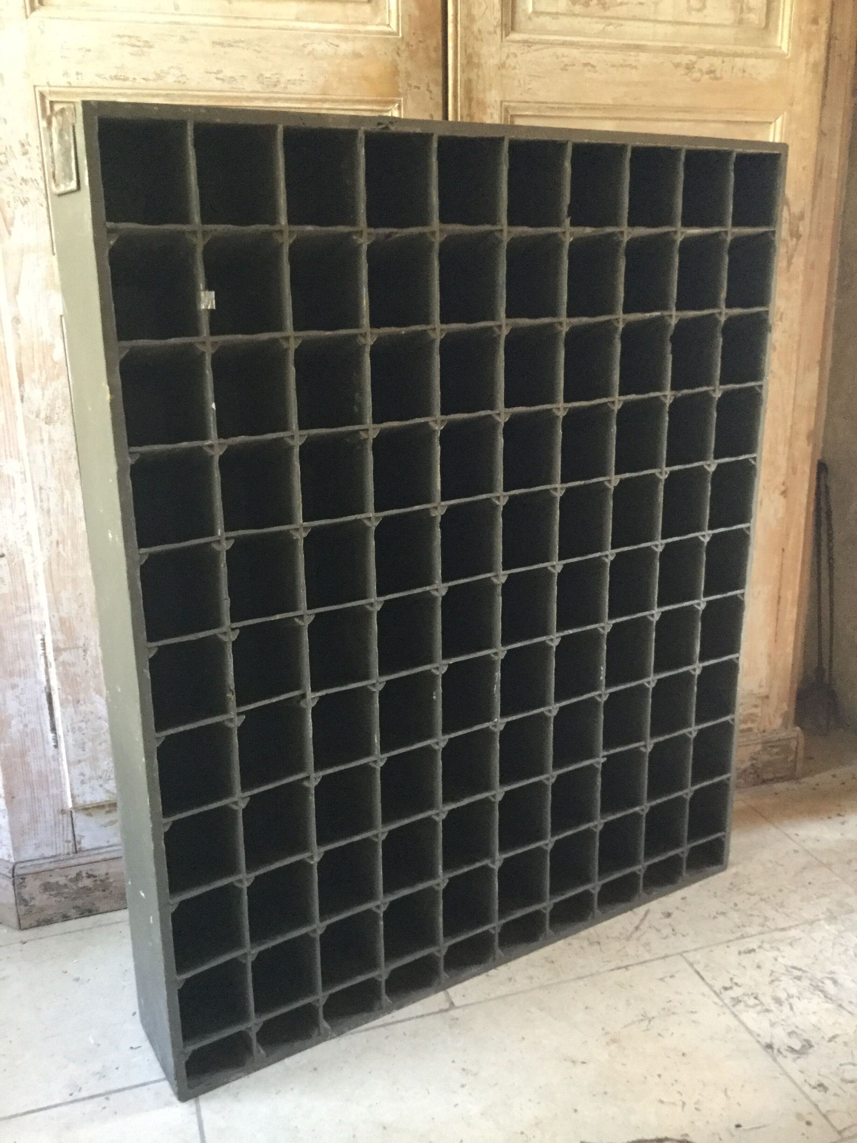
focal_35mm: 31
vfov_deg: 58.4
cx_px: 428
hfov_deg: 45.4
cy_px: 572
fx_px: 1023
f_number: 2.4
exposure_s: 1/33
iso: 250
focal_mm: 3.3
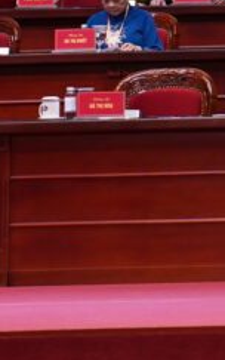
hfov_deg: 3.4
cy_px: -227
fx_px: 3706
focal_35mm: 378
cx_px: 474
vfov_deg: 5.5
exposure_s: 1/160
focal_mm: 75
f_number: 4
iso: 1250
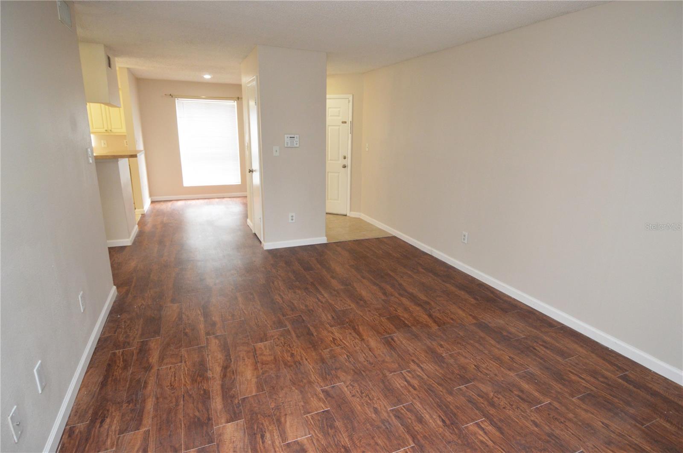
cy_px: 226
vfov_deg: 67.3
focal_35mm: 18
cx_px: 342
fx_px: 341
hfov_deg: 90.1
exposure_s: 1/60
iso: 1800
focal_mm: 12
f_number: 4
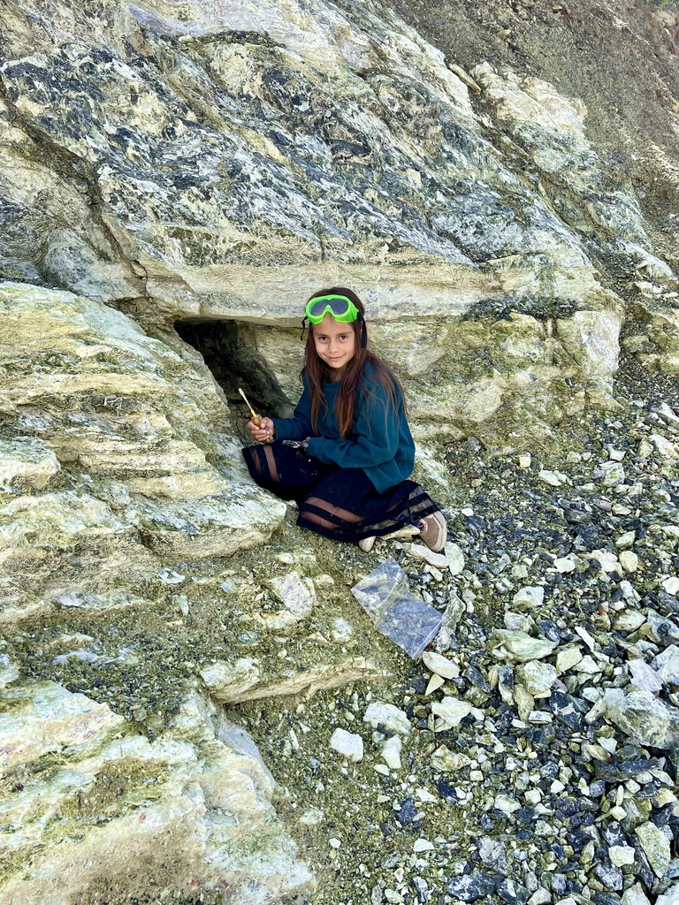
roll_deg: +2.2
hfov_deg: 53.1
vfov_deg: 67.3
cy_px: 452
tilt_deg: -18.7
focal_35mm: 26
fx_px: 680
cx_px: 340
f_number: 1.5
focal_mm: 5.7
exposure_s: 1/1808
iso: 50
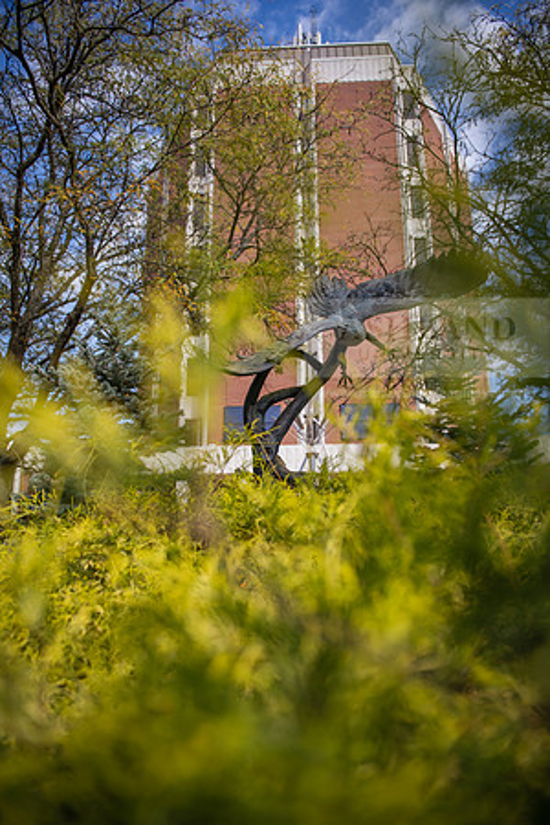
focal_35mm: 24
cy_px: 412
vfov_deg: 73.7
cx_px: 275
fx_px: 550
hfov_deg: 53.1
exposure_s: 1/800
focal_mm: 24
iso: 64
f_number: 2.8
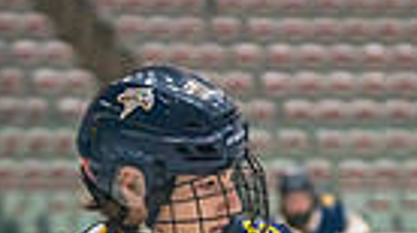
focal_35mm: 319
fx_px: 3520
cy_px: 543
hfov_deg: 6.8
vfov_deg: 3.7
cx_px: 175
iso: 3200
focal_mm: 71
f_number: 2.8
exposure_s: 1/1250
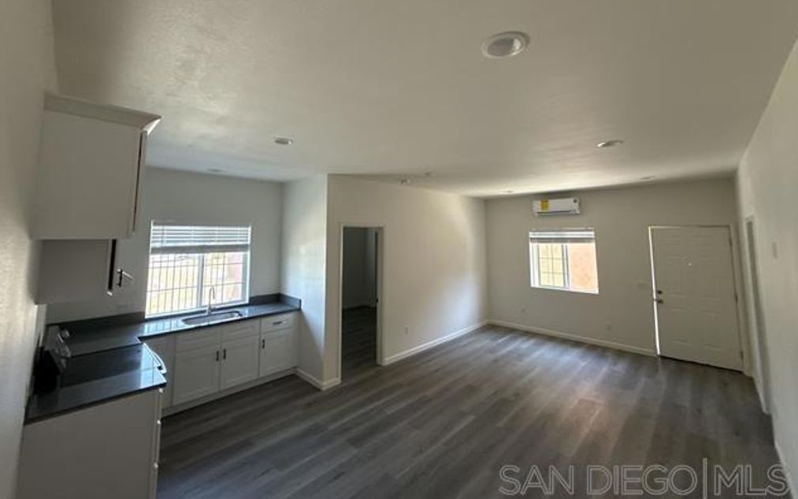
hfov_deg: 101.5
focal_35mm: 15
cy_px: 204
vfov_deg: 74.1
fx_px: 326
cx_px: 398
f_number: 2.2
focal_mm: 2.22
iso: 250
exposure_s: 1/99
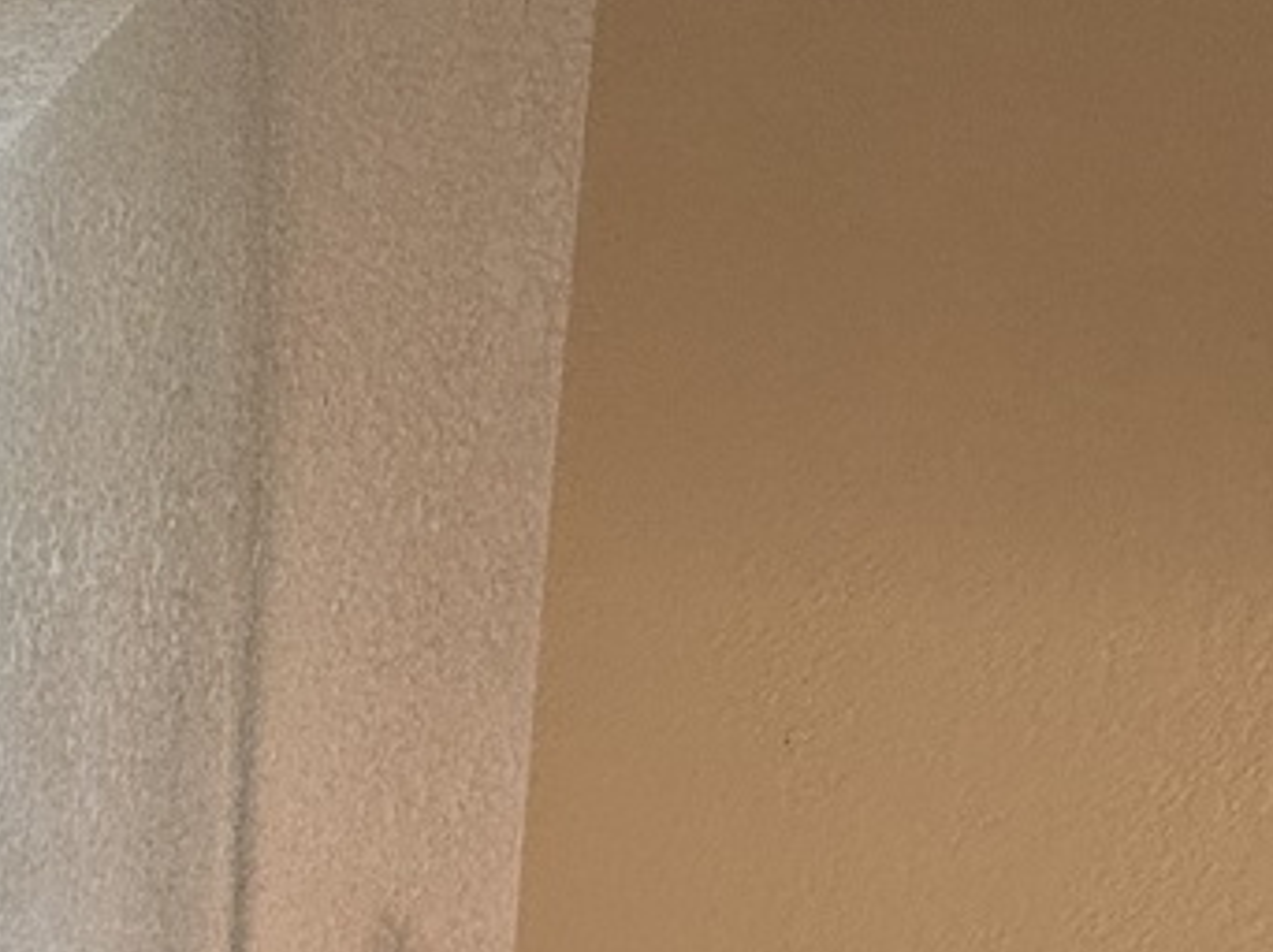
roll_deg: -1.7
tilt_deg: -7.8
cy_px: 1030
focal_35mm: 59
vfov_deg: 23.4
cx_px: -558
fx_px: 2168
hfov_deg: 25.7
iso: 200
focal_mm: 2.22
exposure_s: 1/60
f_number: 2.2
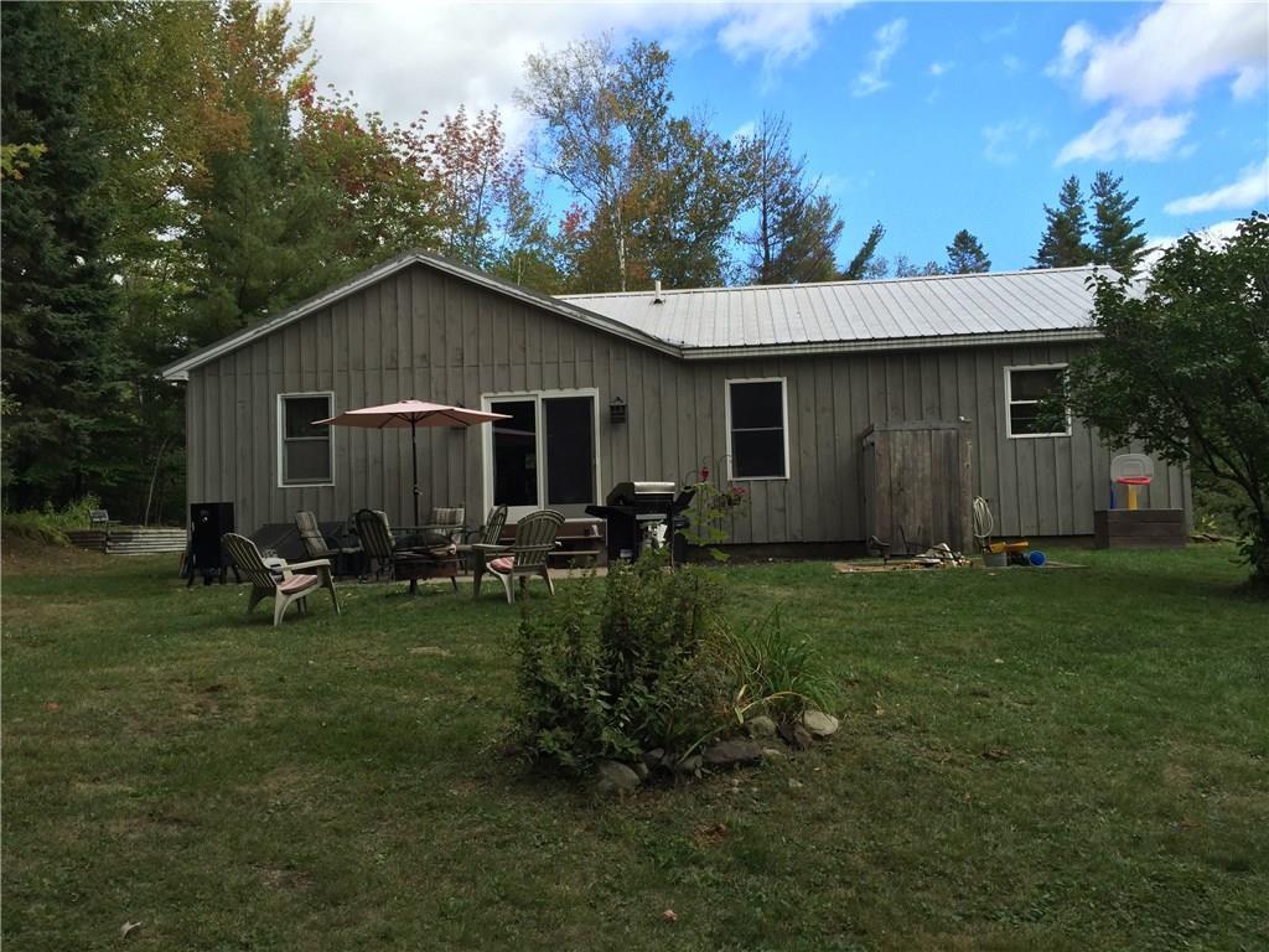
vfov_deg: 48.2
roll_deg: +1.3
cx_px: 634
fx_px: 1063
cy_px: 476
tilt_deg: +2.6
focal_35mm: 29
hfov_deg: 61.7
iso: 32
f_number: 2.2
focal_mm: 4.15
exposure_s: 1/746
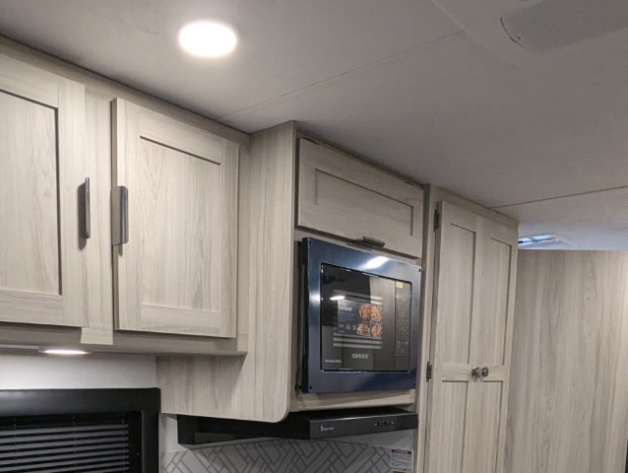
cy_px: 464
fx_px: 636
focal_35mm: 35
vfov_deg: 36.9
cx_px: 251
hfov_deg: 52.2
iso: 229
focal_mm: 2.35
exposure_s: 1/56
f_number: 2.2
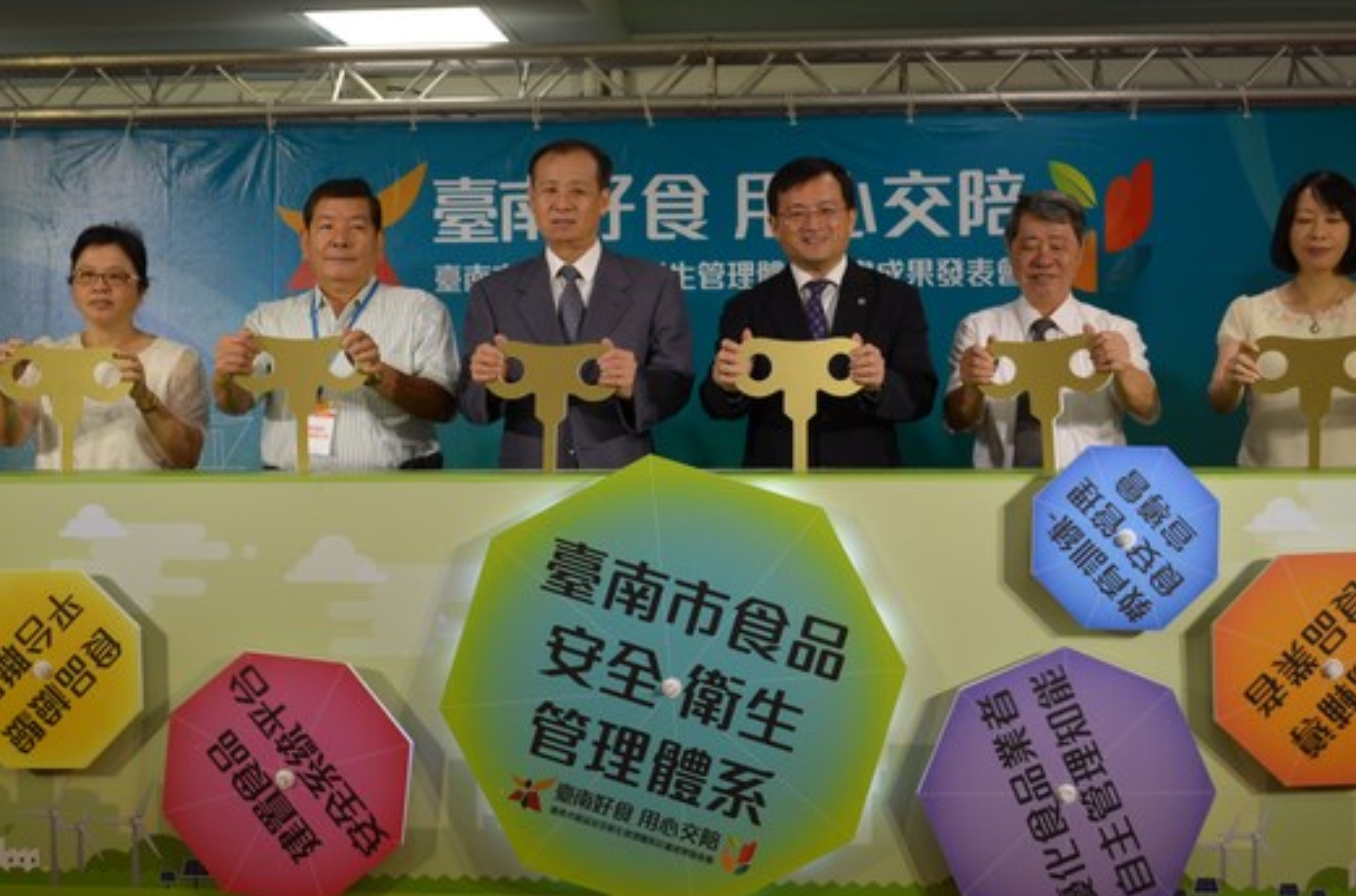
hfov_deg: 41.2
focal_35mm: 48
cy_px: 466
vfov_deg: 27.9
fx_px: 1804
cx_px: 668
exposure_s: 1/125
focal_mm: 26
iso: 400
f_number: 5.6
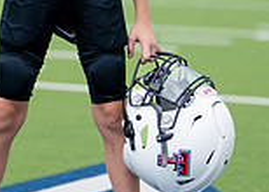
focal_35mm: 225
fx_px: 1719
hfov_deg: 8.9
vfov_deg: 6.4
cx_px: 85
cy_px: -26
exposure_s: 1/1600
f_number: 1.2
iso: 100
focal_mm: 50
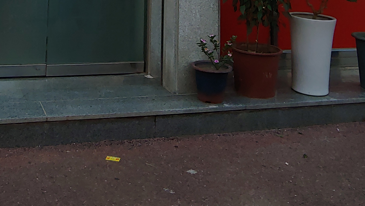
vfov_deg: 19.5
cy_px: -119
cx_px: 97
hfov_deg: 38.9
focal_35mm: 52
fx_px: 503
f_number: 1.9
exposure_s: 1/120
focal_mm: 2.18
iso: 50
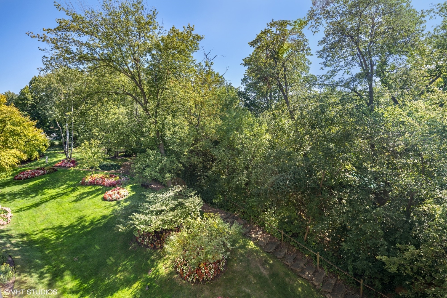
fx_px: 559
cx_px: 224
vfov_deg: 29.9
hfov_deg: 43.6
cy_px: 149
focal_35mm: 45
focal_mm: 45
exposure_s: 1/20
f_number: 11
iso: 64
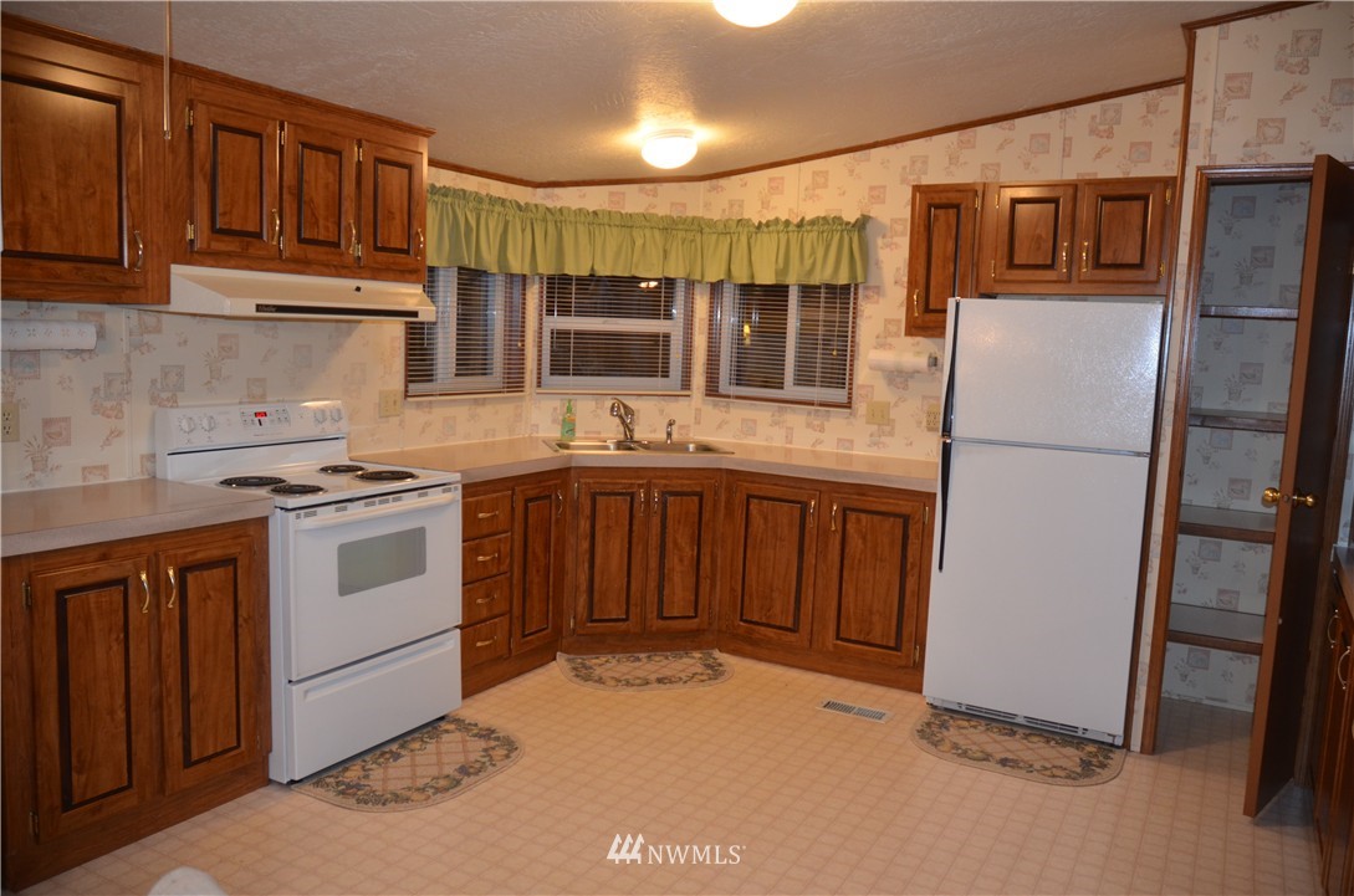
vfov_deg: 47.7
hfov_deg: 67.5
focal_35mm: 27
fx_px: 1013
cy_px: 448
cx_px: 677
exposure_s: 1/60
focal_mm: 18
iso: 560
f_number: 3.5
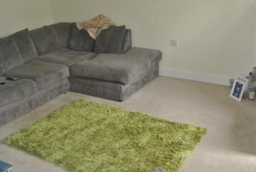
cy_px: 47
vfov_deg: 29.6
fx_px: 320
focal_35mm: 45
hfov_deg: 43.2
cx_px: 159
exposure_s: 1/60
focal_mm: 10.7
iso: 1250
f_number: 3.5
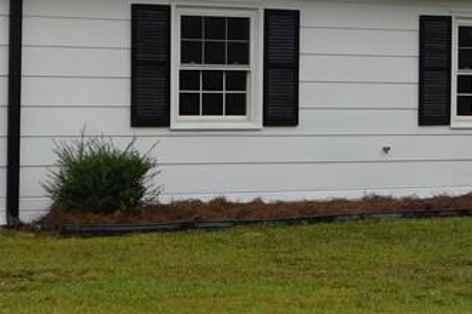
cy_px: 116
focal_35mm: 129
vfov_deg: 10.6
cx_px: 521
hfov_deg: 15.5
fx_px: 1691
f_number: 3.6
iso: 125
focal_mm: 7.1
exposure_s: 1/400
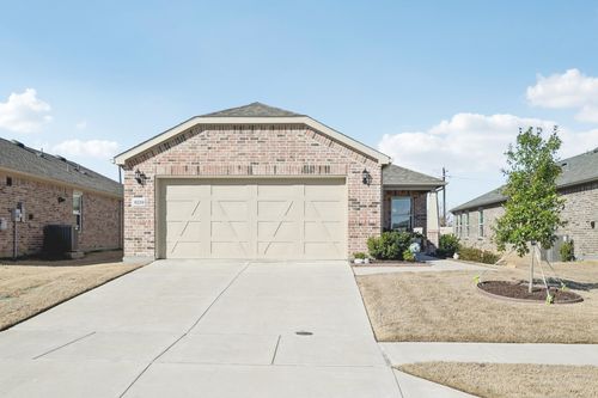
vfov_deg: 43.6
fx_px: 498
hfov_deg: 61.9
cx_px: 299
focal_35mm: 30
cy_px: 199
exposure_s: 1/2500
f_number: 8
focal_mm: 30
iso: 400
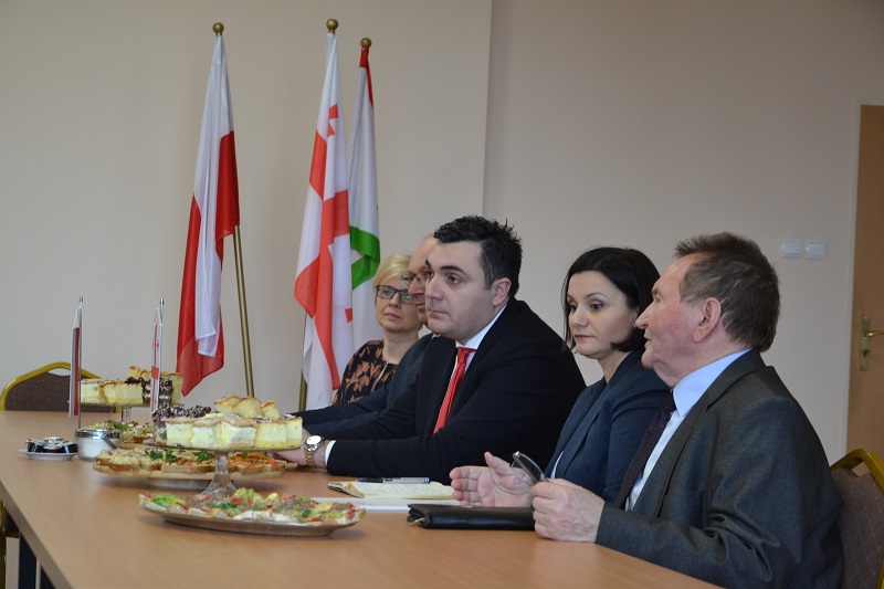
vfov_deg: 14.7
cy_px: 294
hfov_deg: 21.9
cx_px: 442
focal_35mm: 93
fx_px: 2283
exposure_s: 1/60
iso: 800
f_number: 5.3
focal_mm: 62
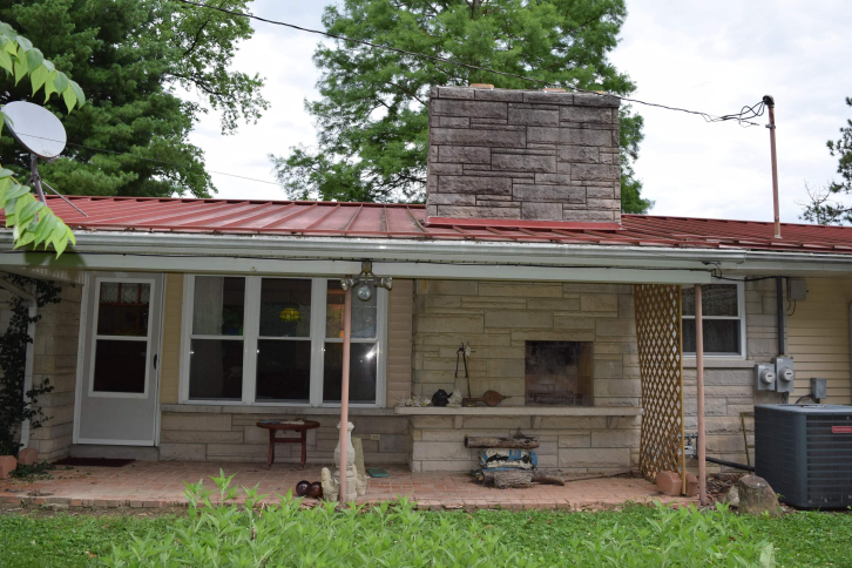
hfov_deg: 60.3
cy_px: 278
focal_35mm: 31
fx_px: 734
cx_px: 438
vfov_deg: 42.3
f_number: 5.6
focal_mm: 20
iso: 125
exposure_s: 1/125
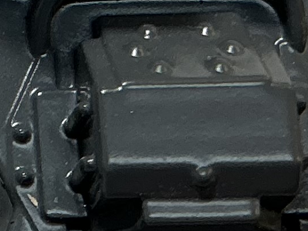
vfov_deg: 6.8
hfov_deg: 8.4
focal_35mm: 217
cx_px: -395
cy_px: 49
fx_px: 1930
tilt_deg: -71.4
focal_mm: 3
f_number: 1.8
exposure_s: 1/122
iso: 16
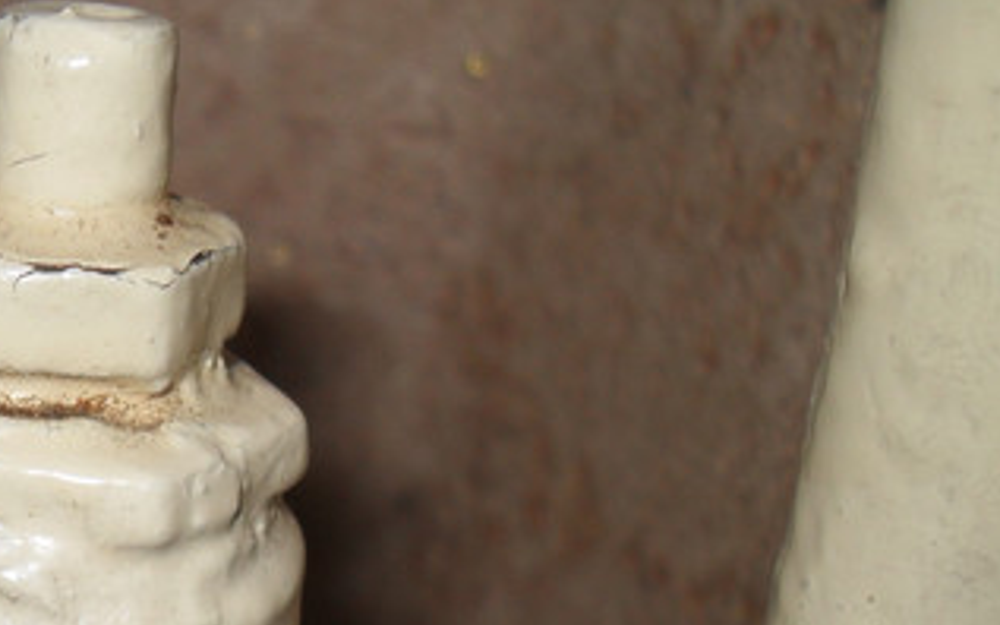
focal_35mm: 75
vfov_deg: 17.0
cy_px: 625
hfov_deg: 26.5
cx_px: 79
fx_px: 2044
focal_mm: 6.2
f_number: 8.9
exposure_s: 1/45
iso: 100
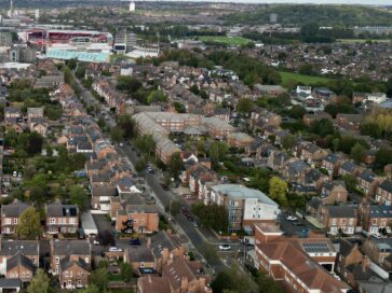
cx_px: 29
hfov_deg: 38.1
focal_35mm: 46
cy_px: 107
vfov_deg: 31.3
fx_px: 521
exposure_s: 1/725
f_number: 1.7
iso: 110
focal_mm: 6.72
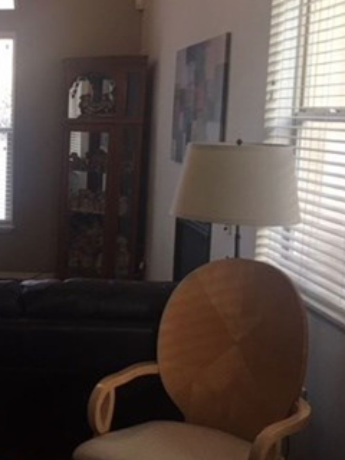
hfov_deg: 22.6
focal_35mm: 58
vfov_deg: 33.2
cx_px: -102
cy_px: 220
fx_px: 771
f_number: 2.2
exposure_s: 1/30
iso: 32
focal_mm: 4.15
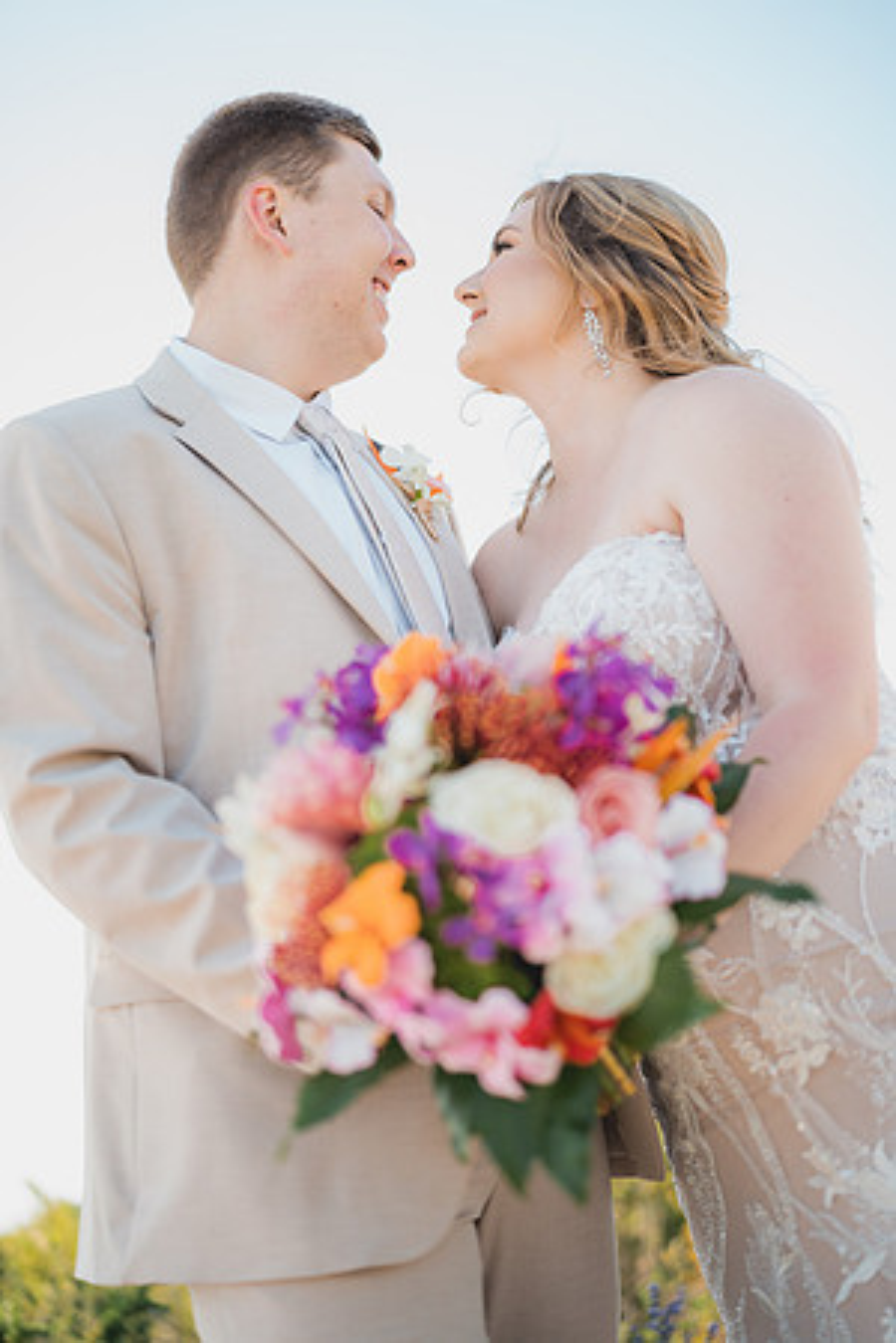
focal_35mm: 50
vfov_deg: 39.6
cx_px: 448
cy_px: 672
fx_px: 1867
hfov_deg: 27.0
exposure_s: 1/800
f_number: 1.4
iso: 125
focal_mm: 50
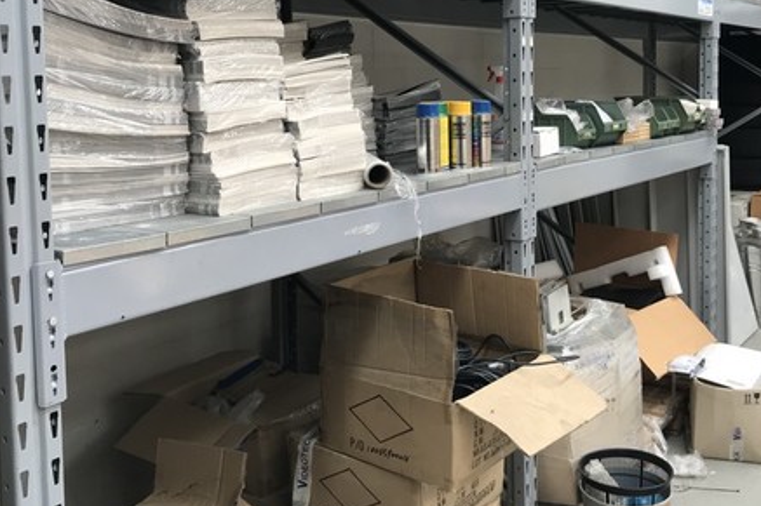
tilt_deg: -4.0
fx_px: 845
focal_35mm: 40
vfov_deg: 32.9
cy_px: 141
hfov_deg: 48.3
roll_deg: +0.5
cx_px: 435
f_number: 1.8
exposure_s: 1/50
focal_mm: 3.99
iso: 25
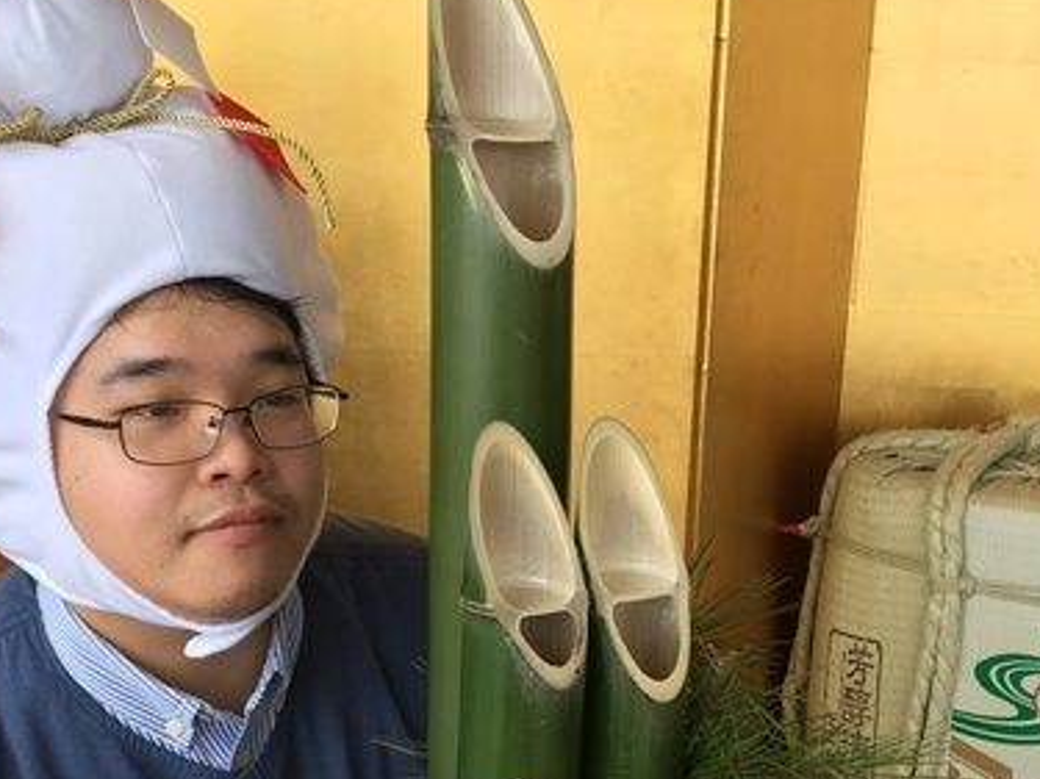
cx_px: 650
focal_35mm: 63
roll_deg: -3.2
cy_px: 672
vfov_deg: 22.8
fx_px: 1892
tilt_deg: -17.2
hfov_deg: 30.6
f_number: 2.2
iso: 40
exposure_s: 1/120
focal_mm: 4.15
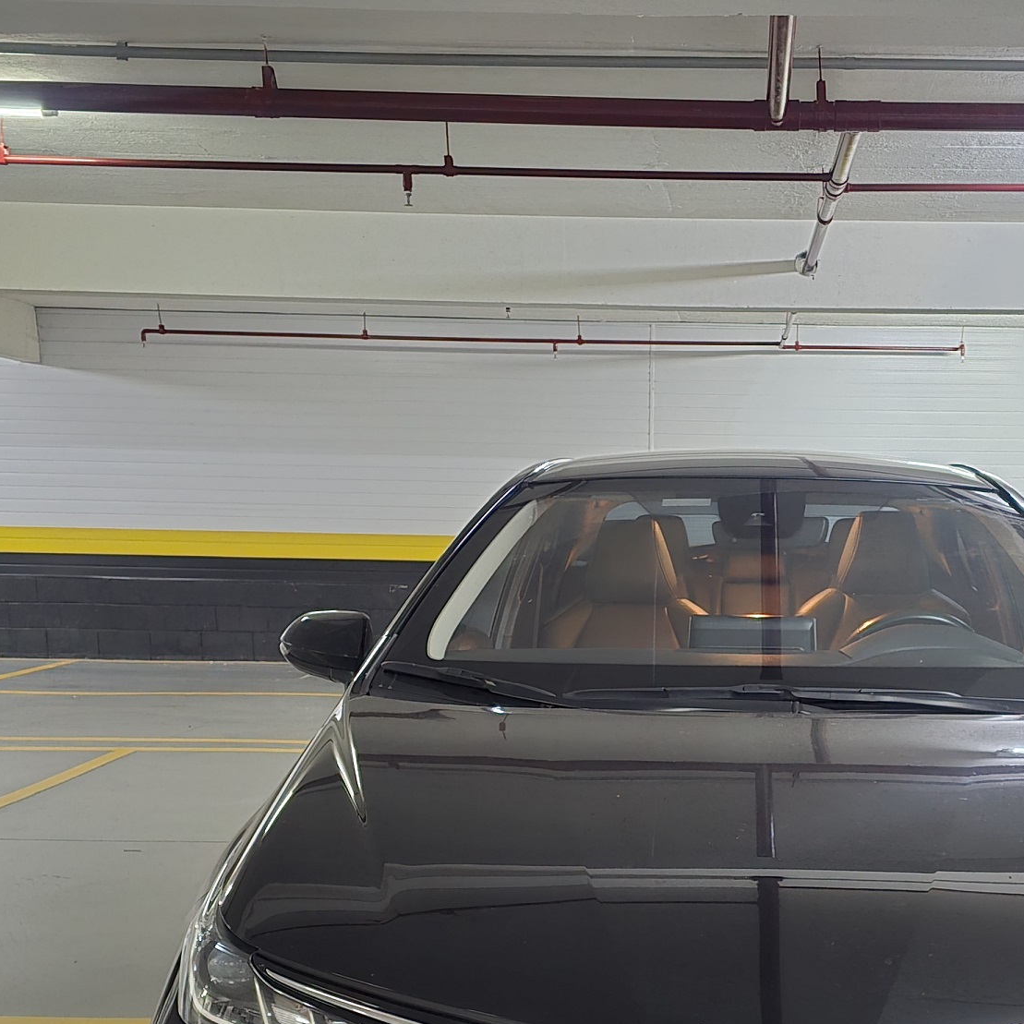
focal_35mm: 44
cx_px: 750
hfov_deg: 37.5
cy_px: 816
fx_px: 1473
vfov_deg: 37.0
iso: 2500
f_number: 1.7
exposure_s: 1/30
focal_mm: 6.3
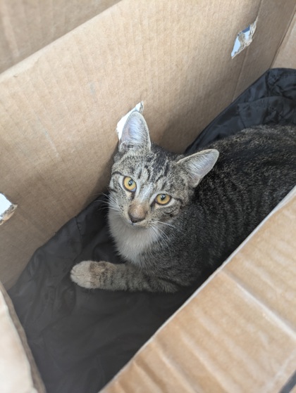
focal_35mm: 25
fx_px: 285
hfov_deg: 54.9
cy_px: 196
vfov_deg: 69.4
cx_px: 148
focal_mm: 5.43
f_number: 1.89
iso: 168
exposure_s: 1/60
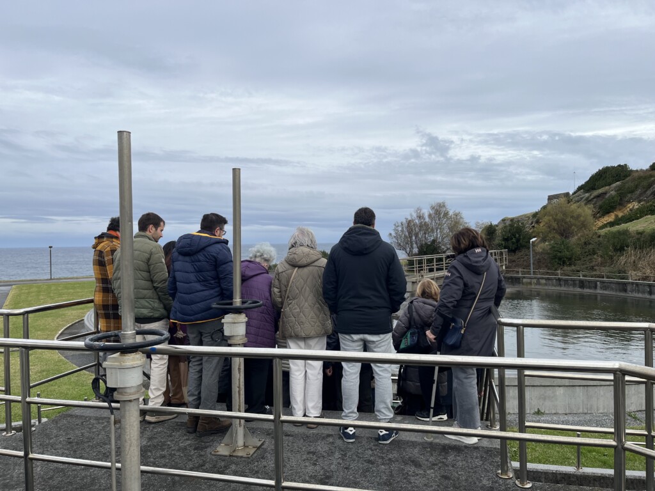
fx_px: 492
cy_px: 246
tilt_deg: -0.4
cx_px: 328
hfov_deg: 67.3
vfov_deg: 53.1
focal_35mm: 26
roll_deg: +0.8
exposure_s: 1/1802
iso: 50
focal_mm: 5.1
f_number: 1.6
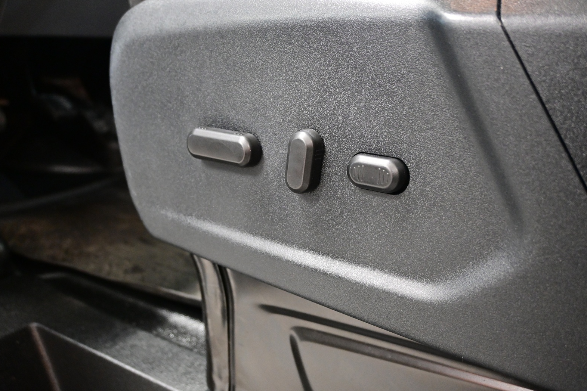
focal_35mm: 33
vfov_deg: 39.7
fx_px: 542
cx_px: 300
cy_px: 196
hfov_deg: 56.8
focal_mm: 21.5
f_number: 4
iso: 3200
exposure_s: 1/30
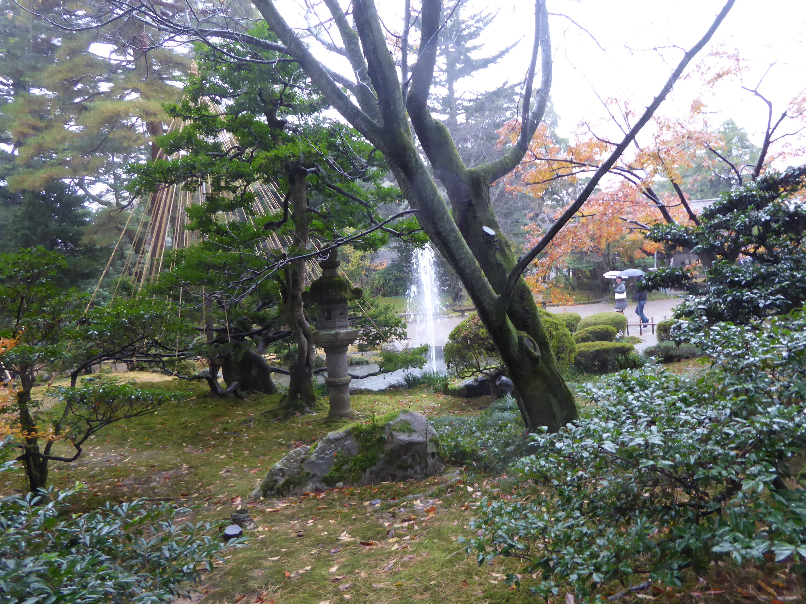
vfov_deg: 49.7
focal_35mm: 28
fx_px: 652
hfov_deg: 63.4
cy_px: 303
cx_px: 427
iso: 250
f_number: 3.3
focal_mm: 4.3
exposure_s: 1/60
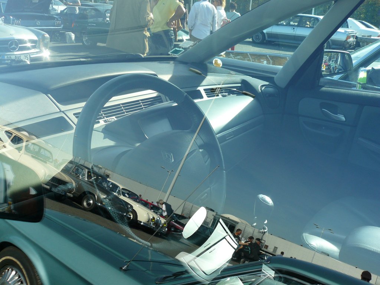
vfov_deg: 39.7
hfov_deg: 51.4
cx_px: 190
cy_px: 142
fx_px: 395
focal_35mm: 36
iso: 100
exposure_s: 1/200
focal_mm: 6
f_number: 4
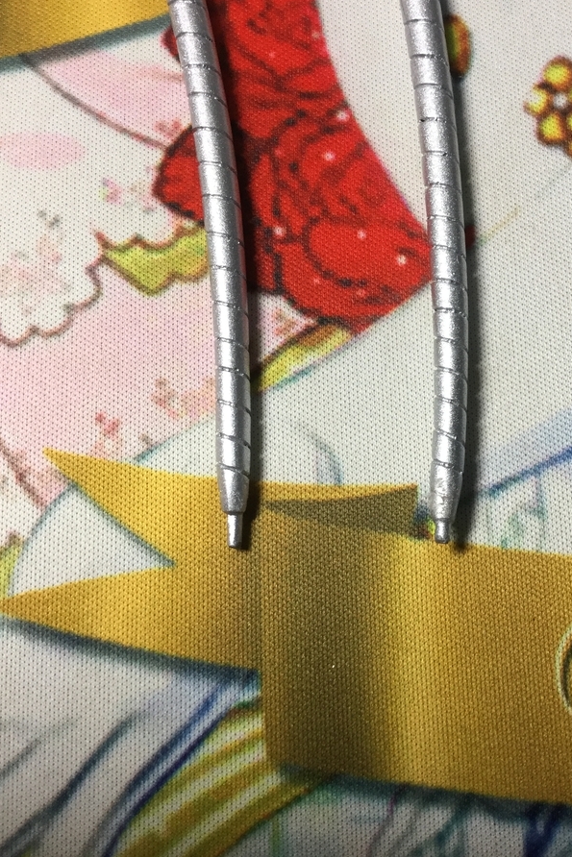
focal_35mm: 37
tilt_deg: -77.3
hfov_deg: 35.7
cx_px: 360
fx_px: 881
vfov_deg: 51.9
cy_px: 442
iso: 25
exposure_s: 1/30
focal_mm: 3.3
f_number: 2.4
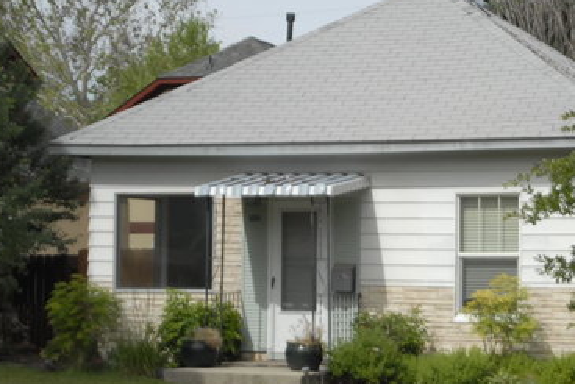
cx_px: 377
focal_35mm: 117
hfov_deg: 17.4
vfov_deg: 11.7
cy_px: 210
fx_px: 1870
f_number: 4.5
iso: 450
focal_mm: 56
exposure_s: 1/2500
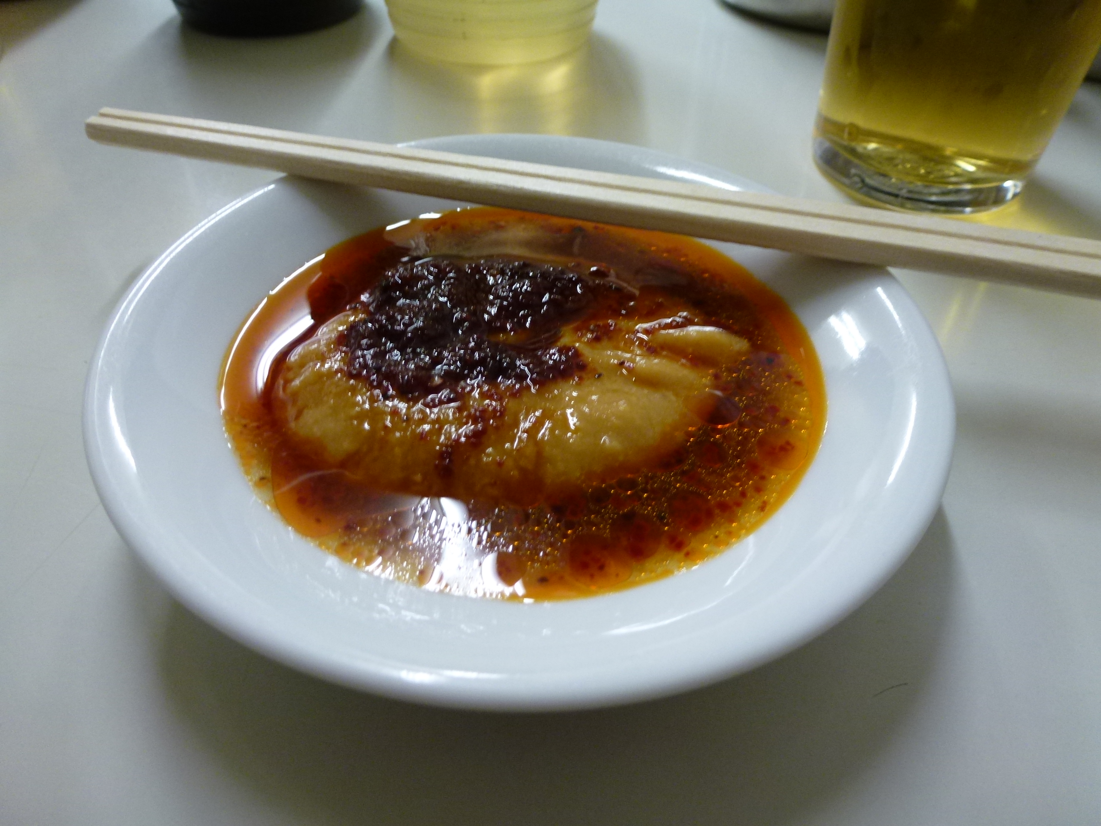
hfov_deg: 71.6
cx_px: 550
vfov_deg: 56.8
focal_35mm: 24
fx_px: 763
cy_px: 413
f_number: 3.3
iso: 200
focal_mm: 4.3
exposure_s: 1/15
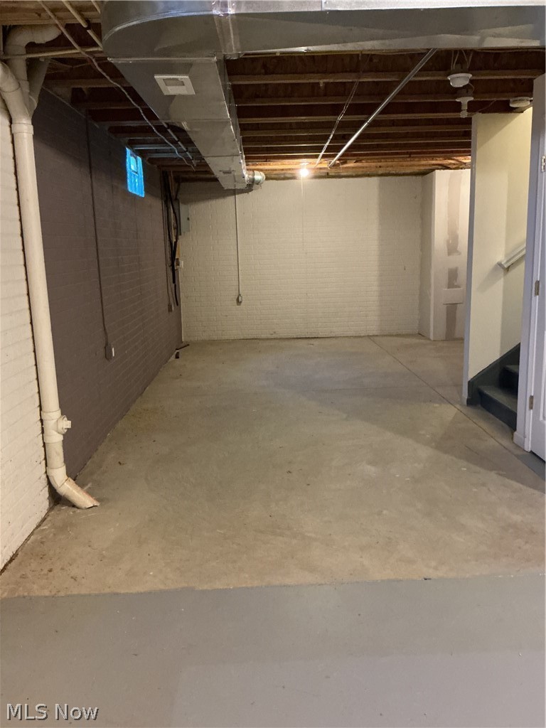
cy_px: 364
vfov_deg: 61.7
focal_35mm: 29
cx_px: 273
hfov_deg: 48.2
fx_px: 610
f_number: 1.8
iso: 500
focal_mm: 3
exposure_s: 1/30
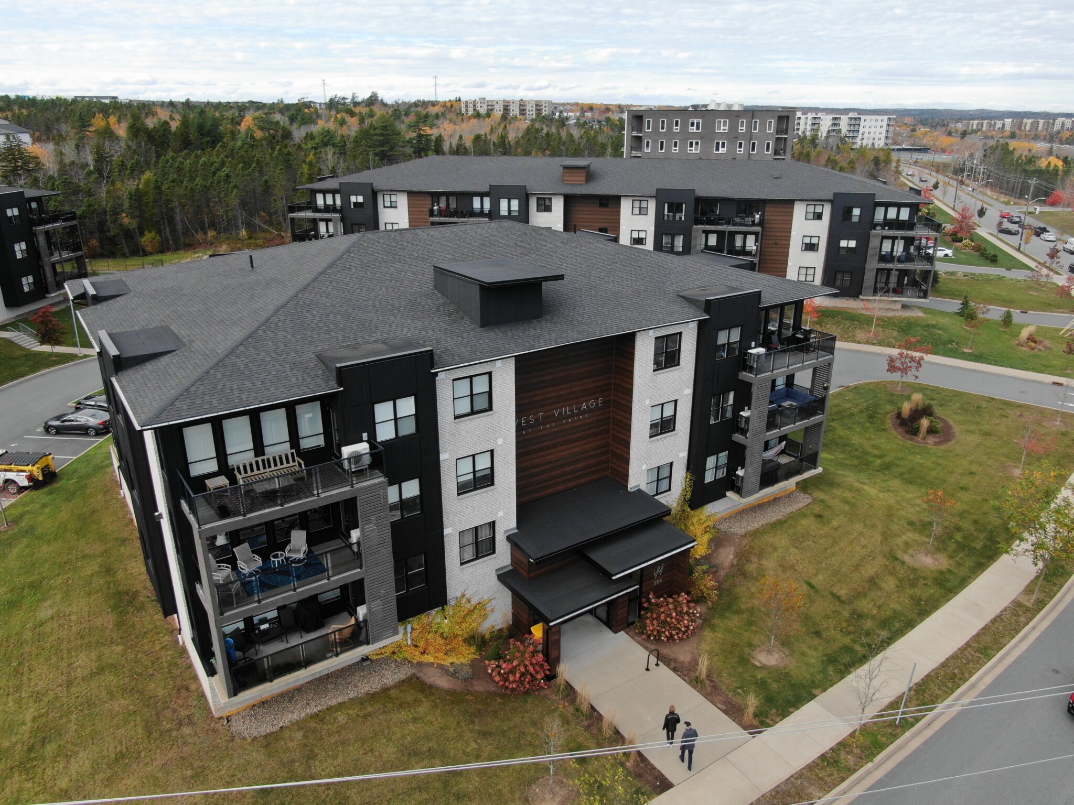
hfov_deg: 71.6
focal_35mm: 24
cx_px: 537
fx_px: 745
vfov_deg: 56.8
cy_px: 402
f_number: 2.8
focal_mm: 4.39
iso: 110
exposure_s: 1/640
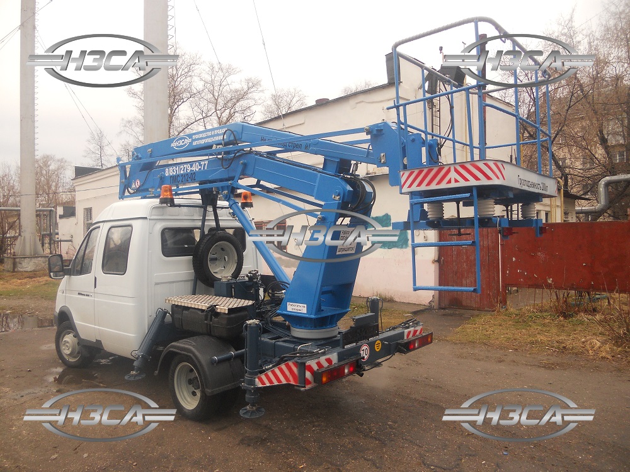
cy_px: 236
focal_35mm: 27
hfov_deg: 65.3
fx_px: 491
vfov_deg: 51.4
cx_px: 315
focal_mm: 4.9
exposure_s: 1/250
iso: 100
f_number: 3.2
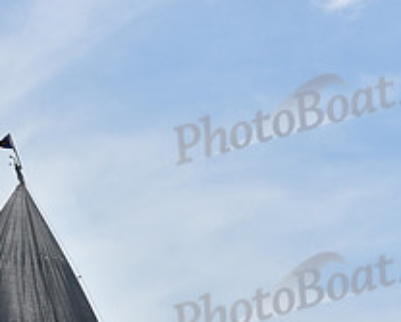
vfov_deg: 8.3
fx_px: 2175
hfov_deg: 10.5
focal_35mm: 183
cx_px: 74
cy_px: 420
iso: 250
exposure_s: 1/1250
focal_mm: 70
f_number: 7.1
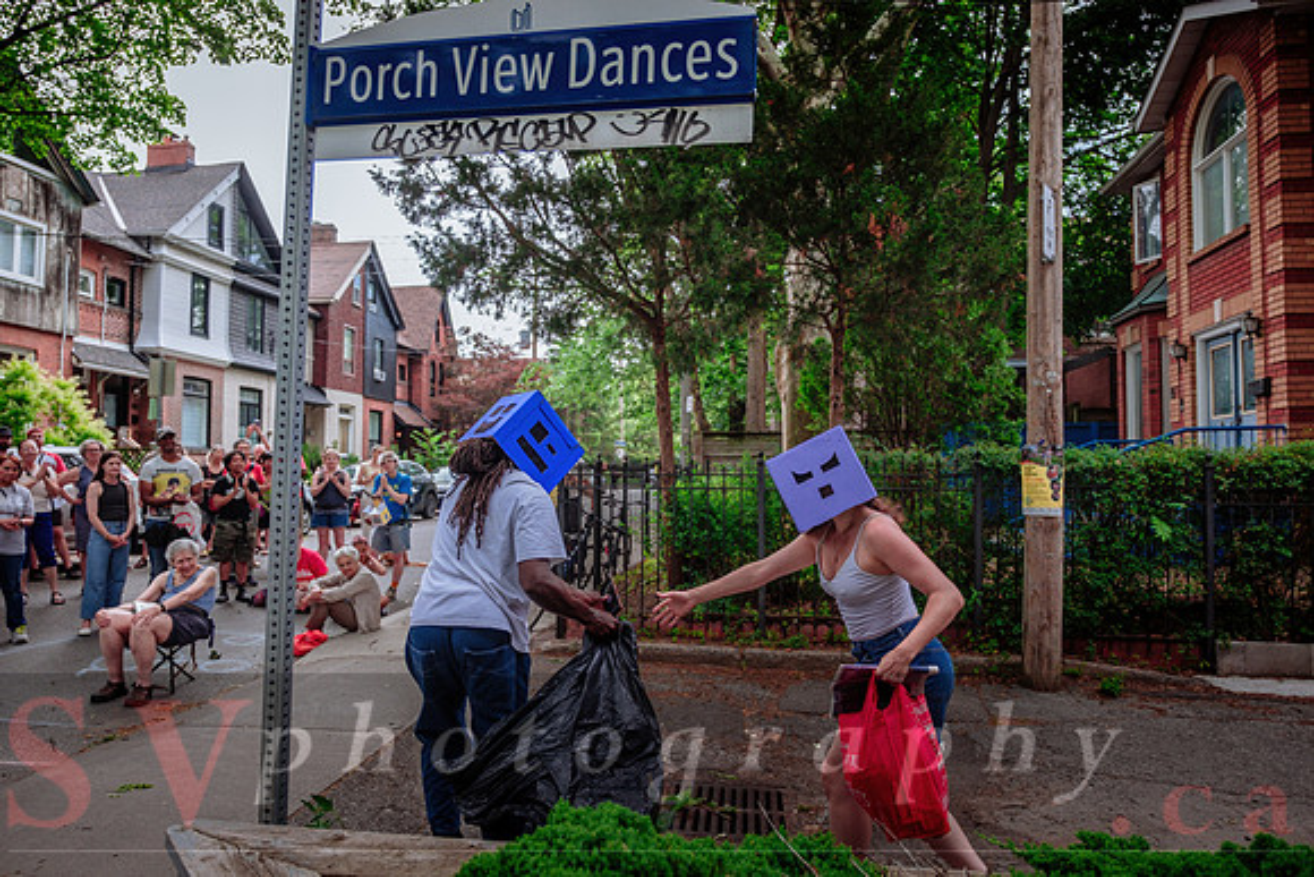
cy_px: 438
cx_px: 657
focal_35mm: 24
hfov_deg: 73.7
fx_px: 876
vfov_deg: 53.2
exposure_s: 1/200
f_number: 2.8
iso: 500
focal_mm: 16
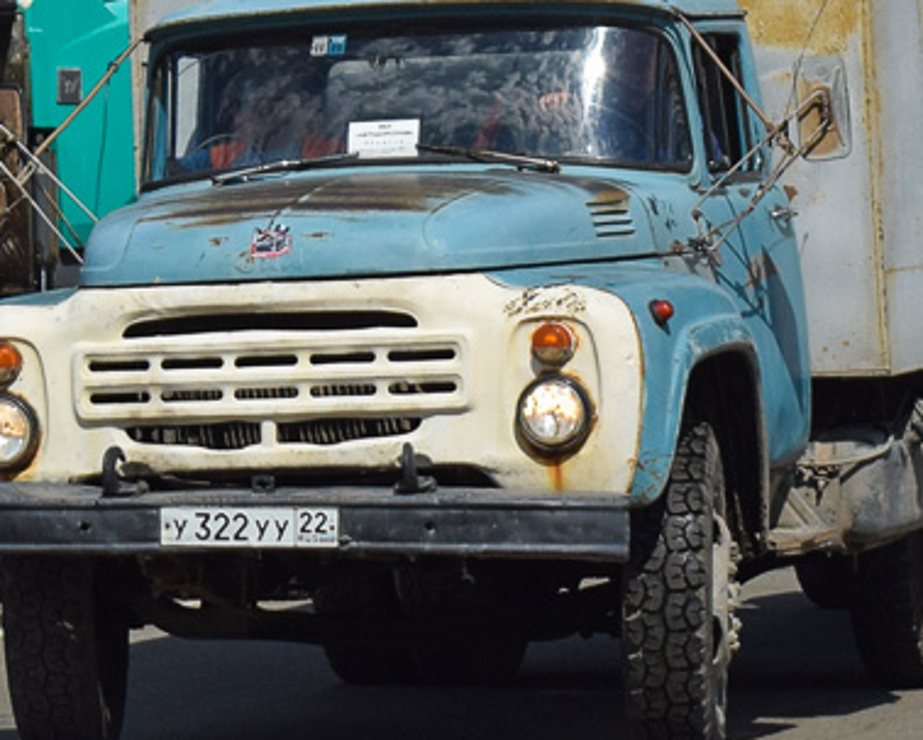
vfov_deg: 6.3
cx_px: 520
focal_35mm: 245
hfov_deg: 7.9
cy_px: 20
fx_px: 6711
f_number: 7.1
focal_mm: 55
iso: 200
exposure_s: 1/1250
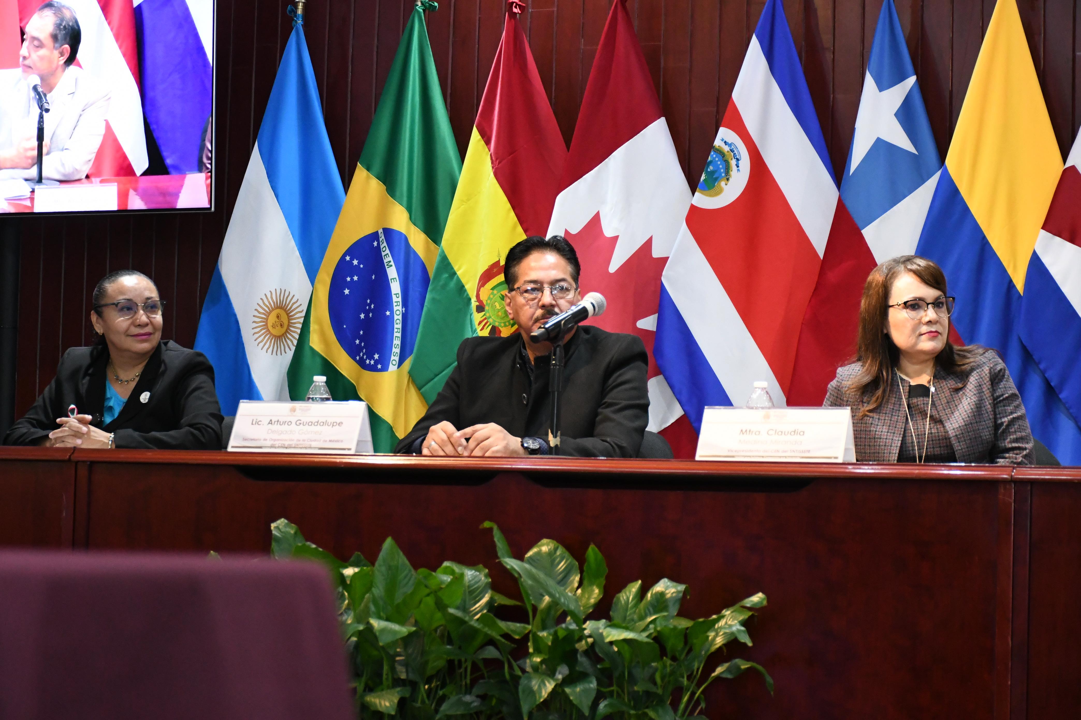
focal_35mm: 78
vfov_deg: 17.5
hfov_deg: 26.0
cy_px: 360
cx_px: 540
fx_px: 2342
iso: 5000
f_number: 5
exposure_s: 1/100
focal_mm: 52
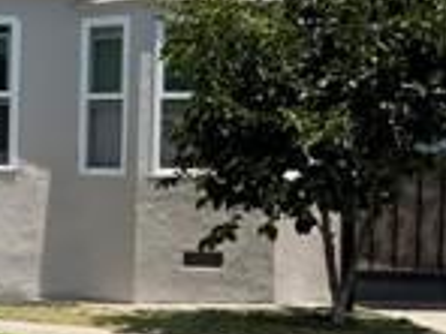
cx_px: -166
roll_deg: -1.6
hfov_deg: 14.9
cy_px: 205
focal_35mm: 125
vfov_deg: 11.9
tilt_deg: -3.1
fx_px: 1611
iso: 20
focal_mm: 3
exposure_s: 1/2667
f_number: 1.8
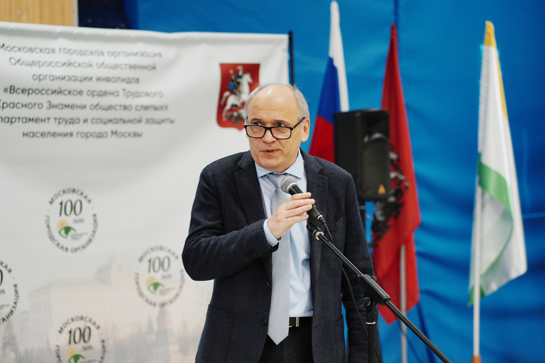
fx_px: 1393
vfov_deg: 14.9
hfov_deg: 22.1
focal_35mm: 92
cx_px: 256
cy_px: 203
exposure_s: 1/400
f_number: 1.8
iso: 500
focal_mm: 55
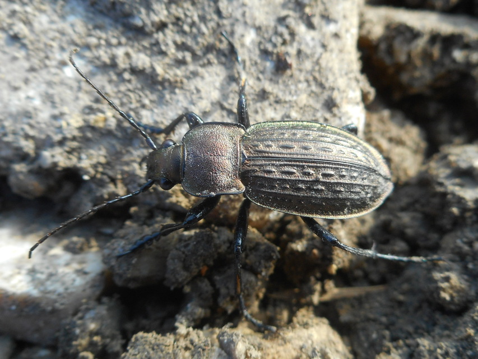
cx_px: 239
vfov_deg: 41.8
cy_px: 180
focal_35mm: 34
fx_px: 470
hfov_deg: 54.0
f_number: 4.2
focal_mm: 6
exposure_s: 1/160
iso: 80
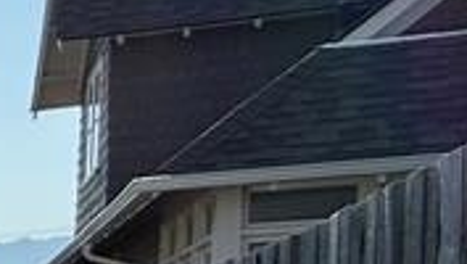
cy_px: 414
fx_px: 1091
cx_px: -881
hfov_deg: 12.1
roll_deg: +0.0
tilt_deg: -0.1
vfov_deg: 12.9
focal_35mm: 88
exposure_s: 1/2717
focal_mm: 2.22
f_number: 2.2
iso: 64
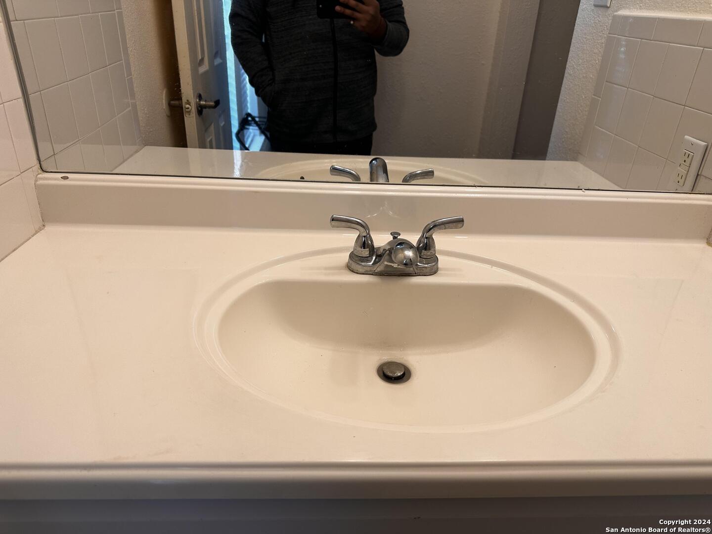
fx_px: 494
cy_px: 267
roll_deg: -3.5
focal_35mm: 24
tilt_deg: -27.2
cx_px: 356
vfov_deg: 56.8
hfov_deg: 71.6
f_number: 1.78
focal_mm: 6.86
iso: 64
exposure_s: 1/205
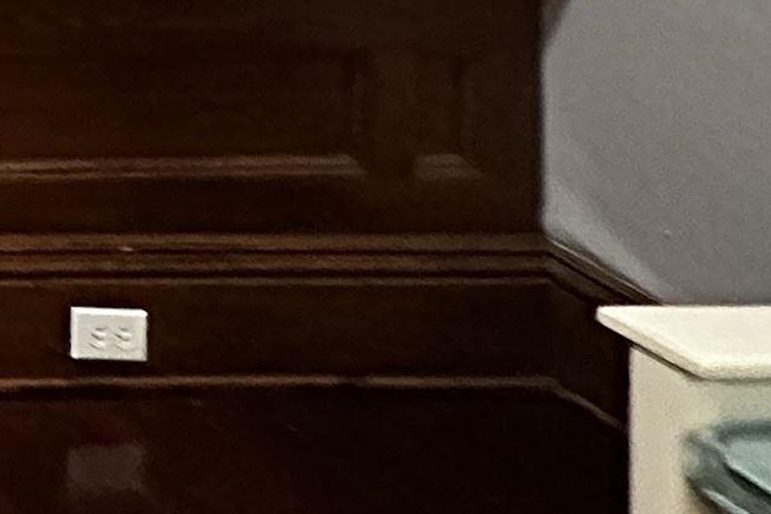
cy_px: -745
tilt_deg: +2.3
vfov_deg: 13.5
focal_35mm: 71
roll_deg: -2.1
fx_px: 1520
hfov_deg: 15.2
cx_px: -1082
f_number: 2.2
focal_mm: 2.22
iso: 800
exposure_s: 1/60
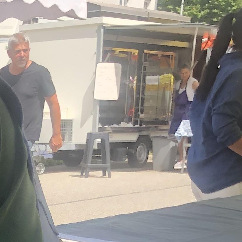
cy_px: 421
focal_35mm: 120
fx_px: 949
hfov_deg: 13.5
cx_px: -141
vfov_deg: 13.2
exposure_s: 1/592
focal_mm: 4
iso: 20
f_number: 1.8
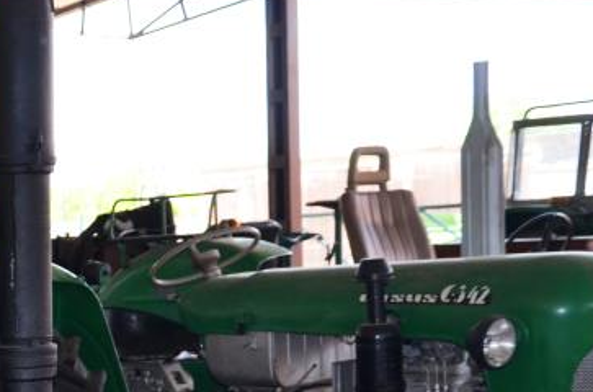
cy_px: 415
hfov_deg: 18.5
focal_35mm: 103
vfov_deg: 13.0
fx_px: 1698
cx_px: -168
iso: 220
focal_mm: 25
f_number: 4
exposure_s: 1/125
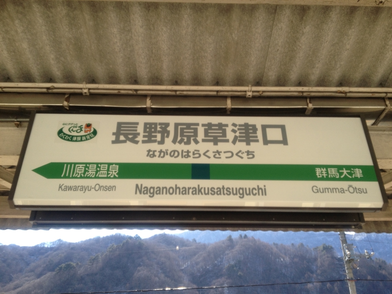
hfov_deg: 52.6
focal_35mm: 35
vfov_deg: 40.7
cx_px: 196
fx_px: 396
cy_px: 147
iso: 64
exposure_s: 1/397
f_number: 2.4
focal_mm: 4.28
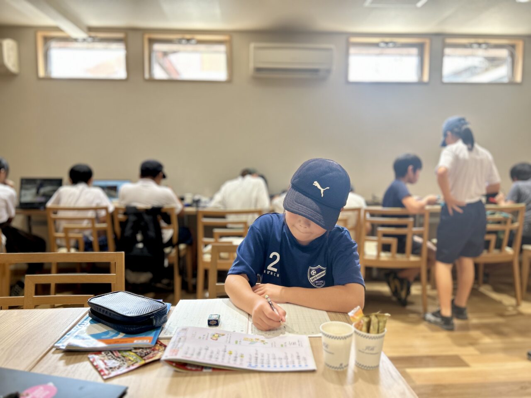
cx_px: 266
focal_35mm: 26
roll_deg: -0.2
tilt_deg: -5.9
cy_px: 199
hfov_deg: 67.3
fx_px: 399
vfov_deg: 53.1
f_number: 1.5
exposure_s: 1/120
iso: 80
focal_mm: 5.7
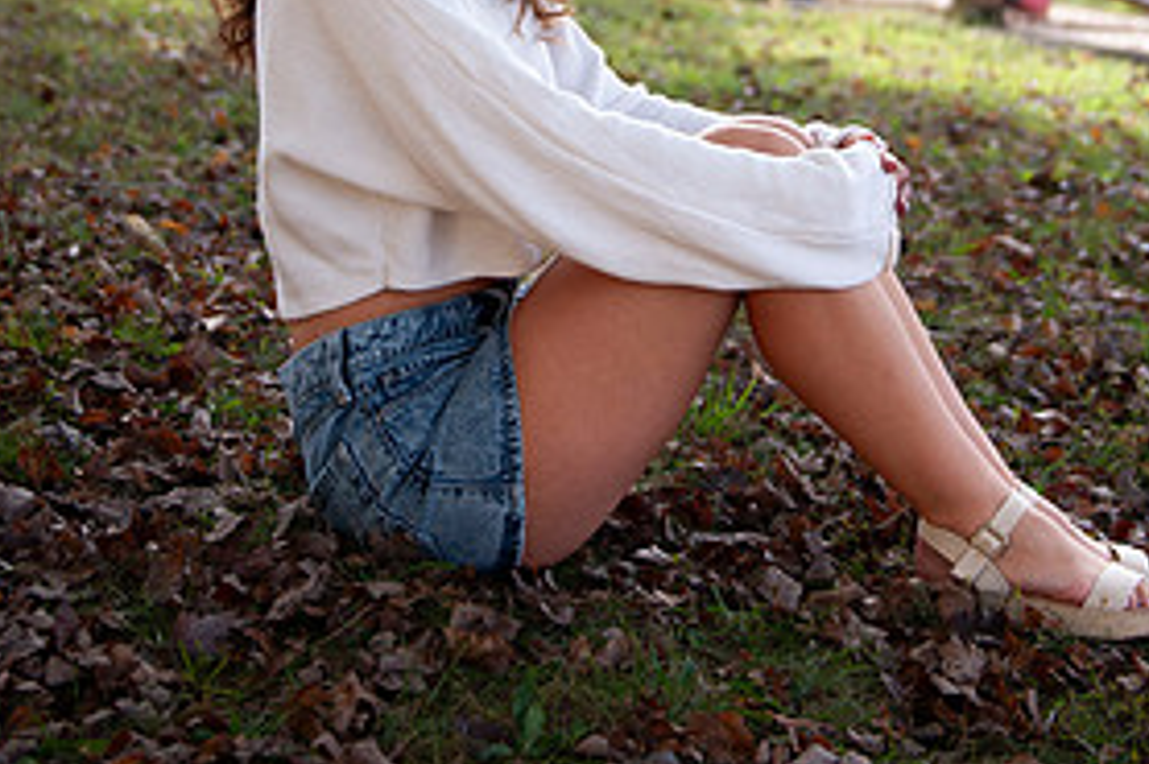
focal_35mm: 73
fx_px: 2328
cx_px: 616
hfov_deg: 27.7
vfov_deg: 18.1
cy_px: -17
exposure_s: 1/800
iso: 100
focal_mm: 35
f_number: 2.8
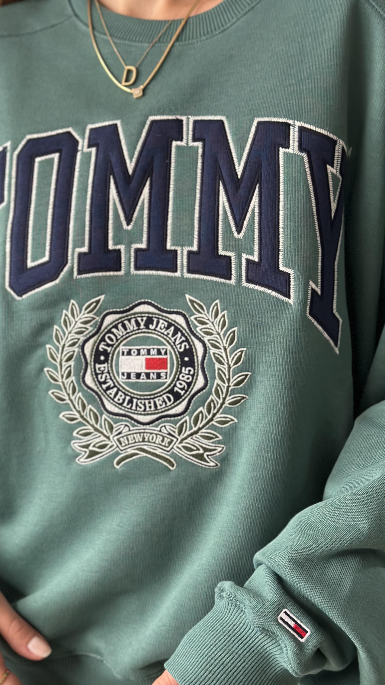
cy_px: 357
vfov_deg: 36.0
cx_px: 172
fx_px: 1053
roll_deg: -0.2
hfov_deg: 20.7
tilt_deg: -1.0
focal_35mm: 58
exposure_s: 1/46
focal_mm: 6.86
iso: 400
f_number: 1.78
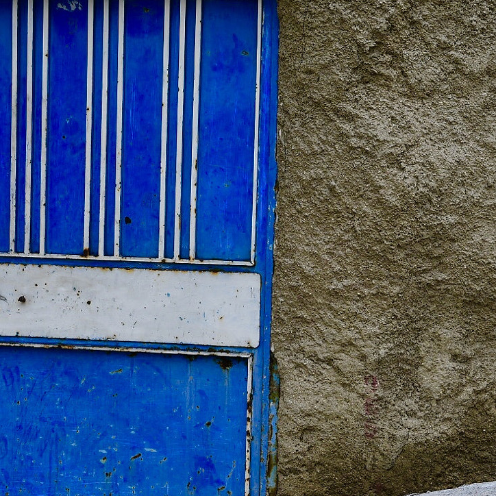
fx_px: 1735
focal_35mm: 107
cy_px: 252
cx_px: 407
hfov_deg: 16.1
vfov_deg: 16.3
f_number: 10
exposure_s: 1/80
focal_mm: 38
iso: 200
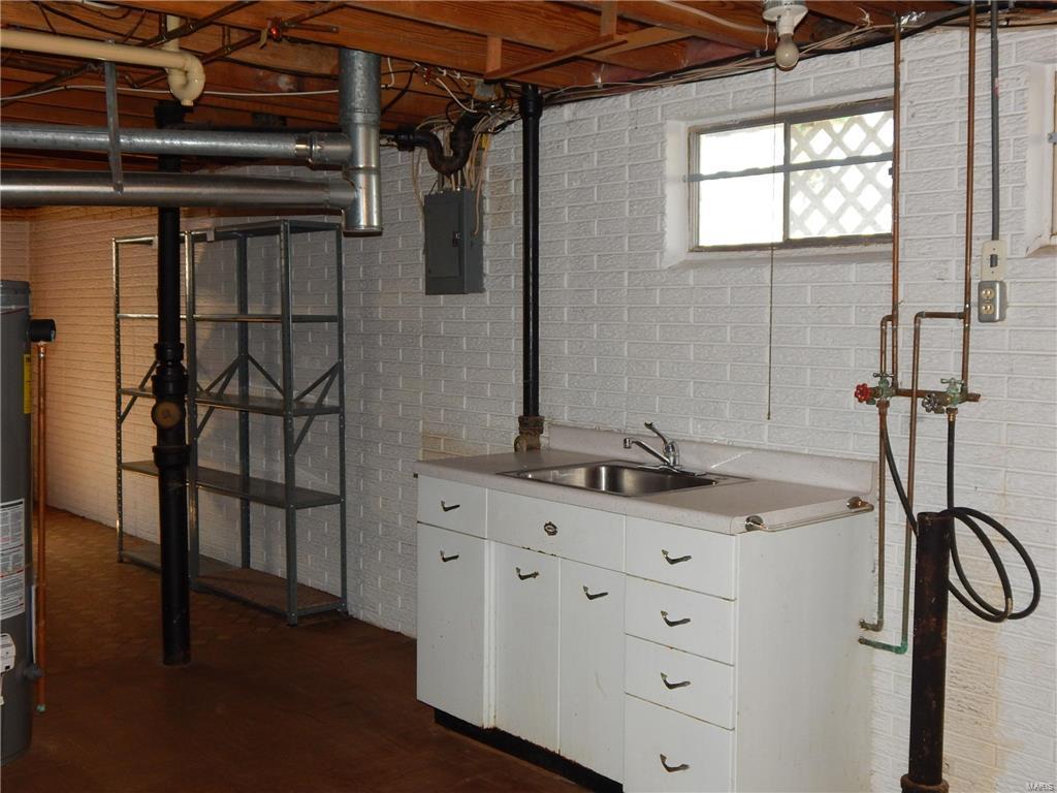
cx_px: 528
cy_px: 396
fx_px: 1160
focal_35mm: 38
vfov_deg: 37.7
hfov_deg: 49.0
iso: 200
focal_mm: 6.8
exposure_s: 1/30
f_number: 3.4
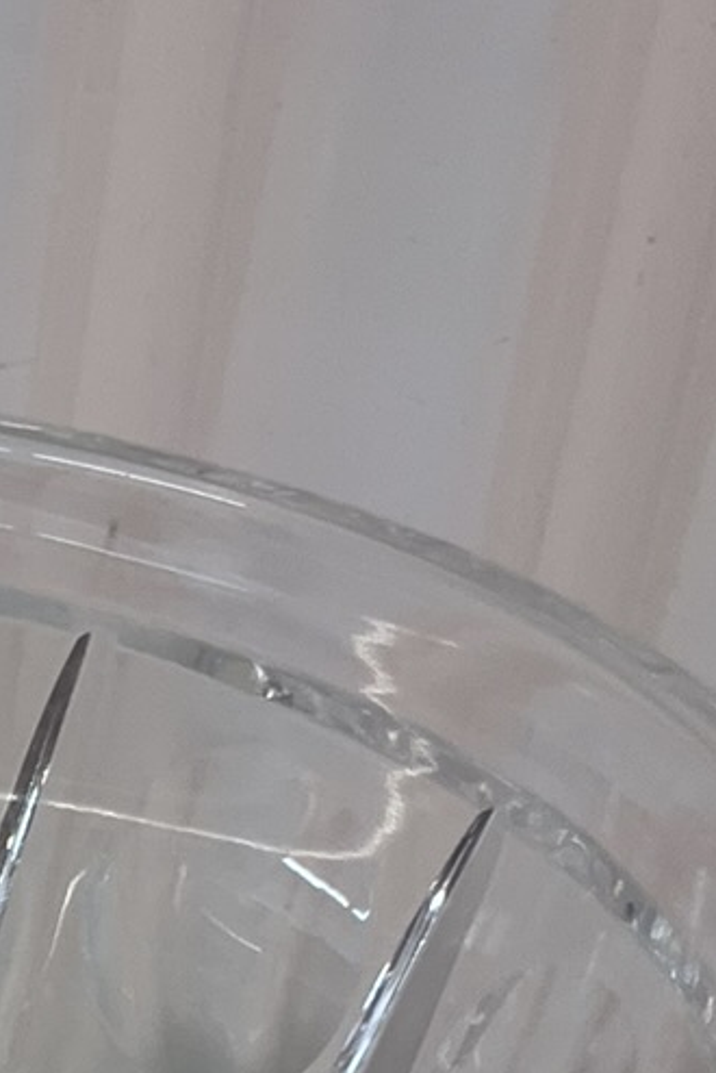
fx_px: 3336
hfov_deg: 11.1
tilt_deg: -41.5
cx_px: -733
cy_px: 1927
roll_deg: +1.7
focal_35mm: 112
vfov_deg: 15.6
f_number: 1.6
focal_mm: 5.1
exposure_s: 1/110
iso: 50
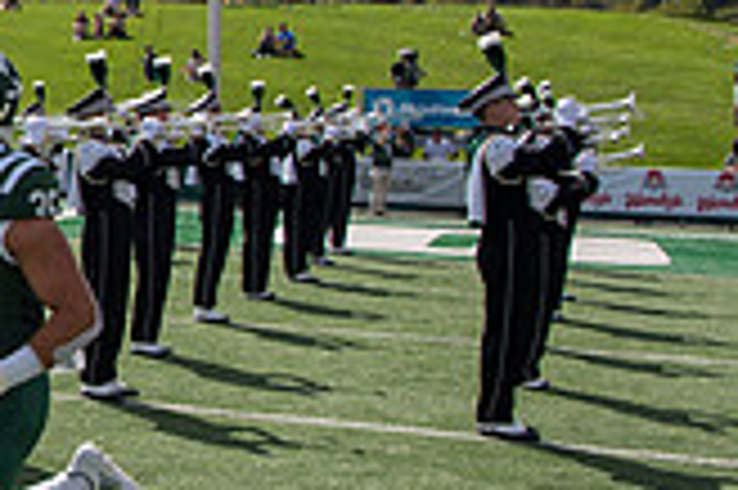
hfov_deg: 19.6
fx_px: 1741
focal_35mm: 85
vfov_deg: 16.0
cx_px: -472
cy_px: 119
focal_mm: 24
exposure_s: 1/1000
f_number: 7.1
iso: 200
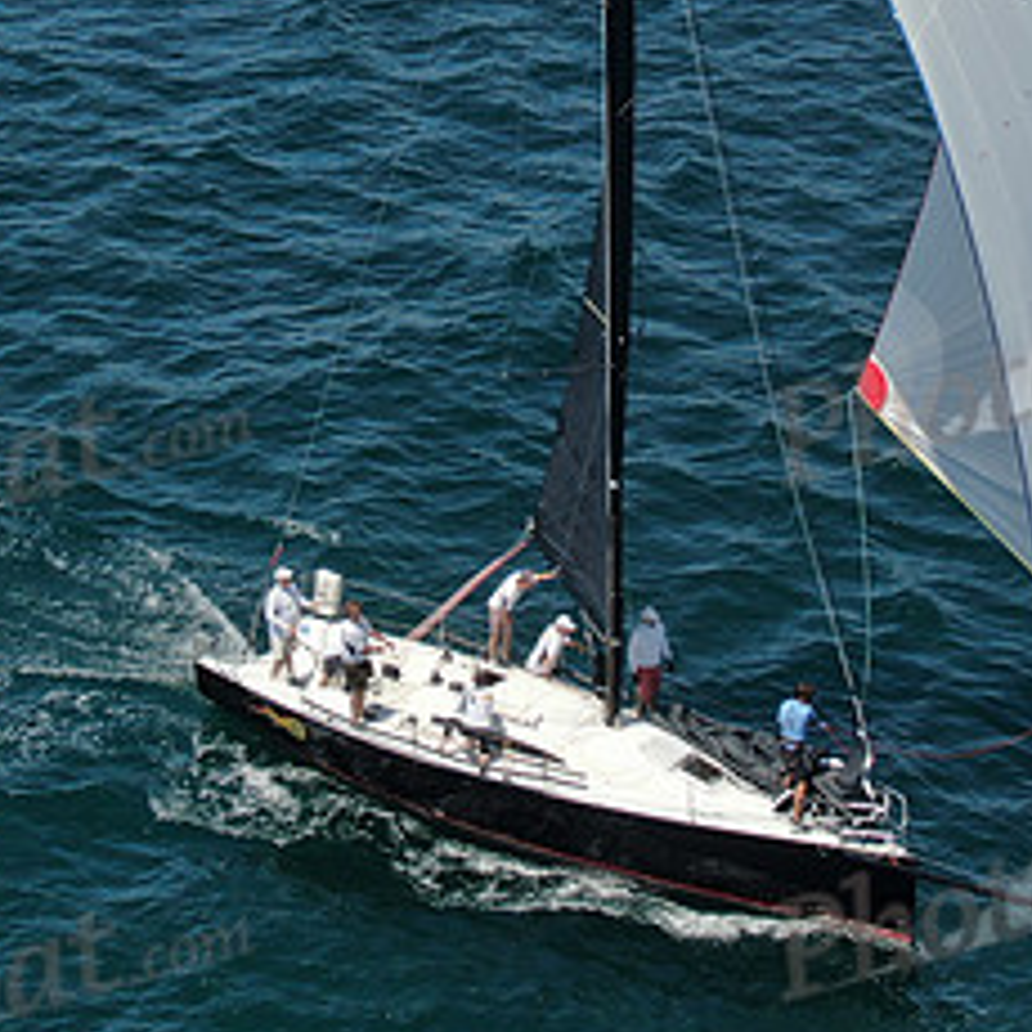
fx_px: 3609
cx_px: 516
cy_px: 164
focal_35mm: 107
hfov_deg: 16.3
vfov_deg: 16.1
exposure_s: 1/1000
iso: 100
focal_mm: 8.6
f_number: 3.8
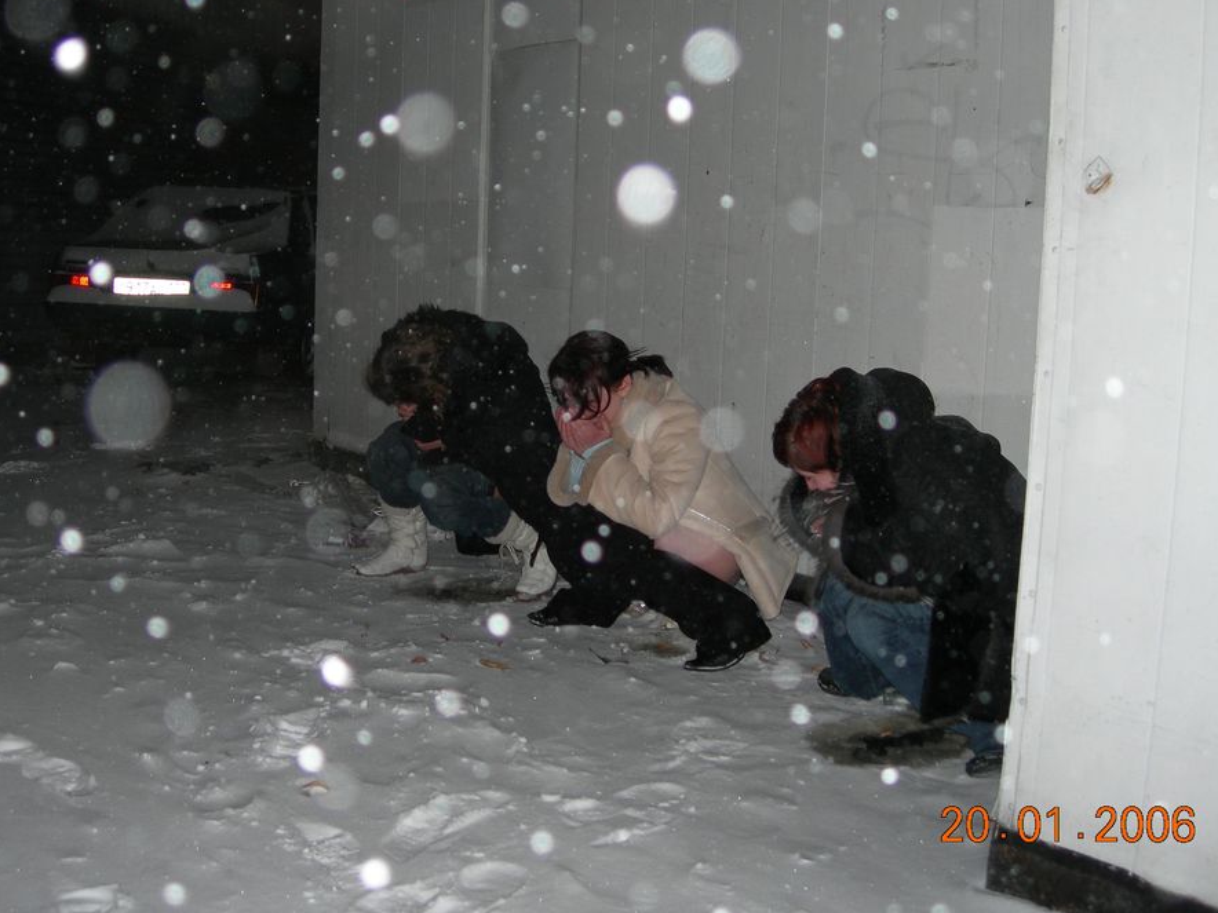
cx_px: 591
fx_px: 1548
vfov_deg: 32.8
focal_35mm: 44
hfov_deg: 42.9
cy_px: 406
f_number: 2.8
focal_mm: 7.8
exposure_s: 1/60.1
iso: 63
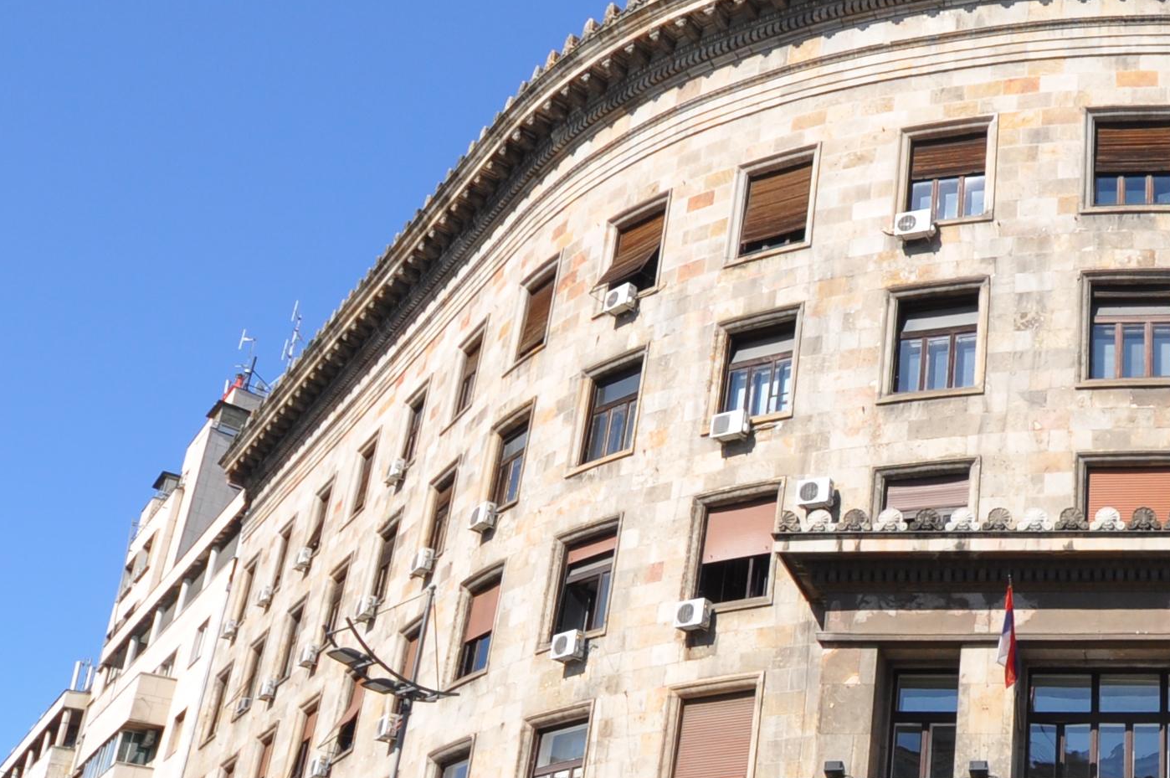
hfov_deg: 38.2
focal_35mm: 46
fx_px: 1493
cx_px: 1162
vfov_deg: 28.7
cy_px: 595
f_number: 9
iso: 200
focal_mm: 10
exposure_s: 1/320
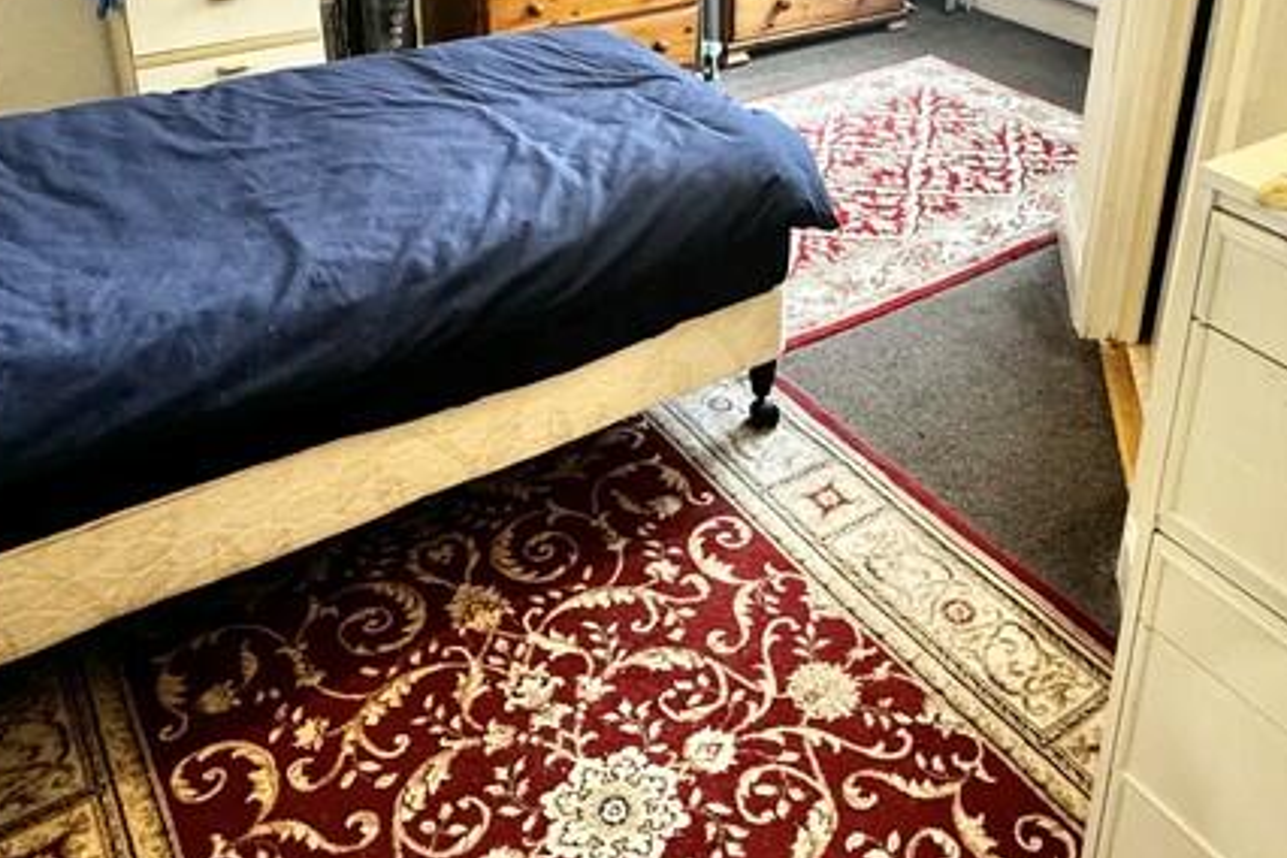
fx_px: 1251
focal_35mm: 35
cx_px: 728
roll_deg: -1.9
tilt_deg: -21.6
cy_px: 97
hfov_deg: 54.3
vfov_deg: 35.7
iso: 250
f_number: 2.2
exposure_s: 1/50
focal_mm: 2.22
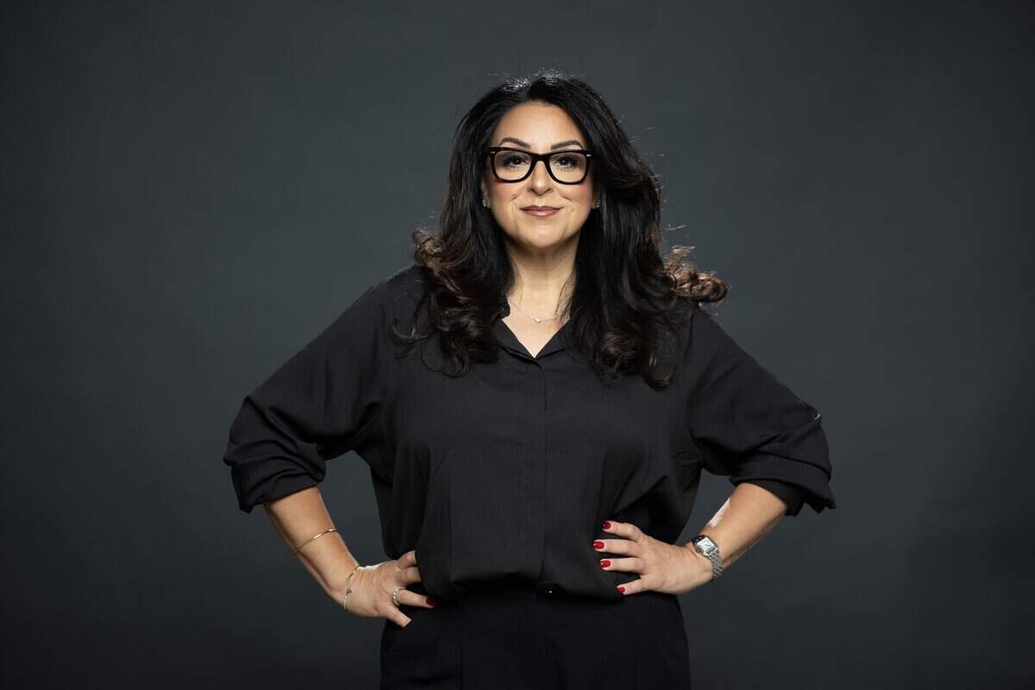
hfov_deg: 19.6
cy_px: 345
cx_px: 518
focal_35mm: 104
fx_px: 2990
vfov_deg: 13.2
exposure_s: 1/160
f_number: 2.8
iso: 64
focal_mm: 104
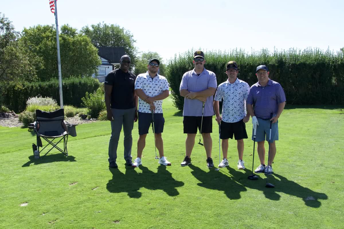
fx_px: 358
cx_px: 172
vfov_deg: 35.5
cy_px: 114
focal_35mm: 38
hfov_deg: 51.3
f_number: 8
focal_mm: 25
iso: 1250
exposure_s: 1/1500
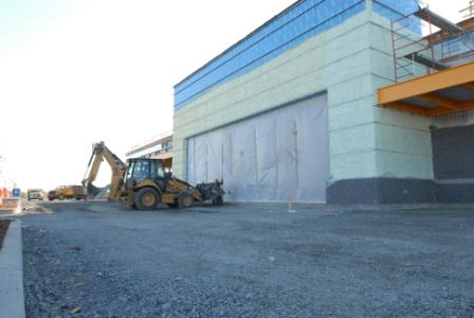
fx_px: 336
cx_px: 237
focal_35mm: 26
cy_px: 159
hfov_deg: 70.4
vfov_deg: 50.5
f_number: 7.1
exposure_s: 1/250
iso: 400
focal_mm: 17
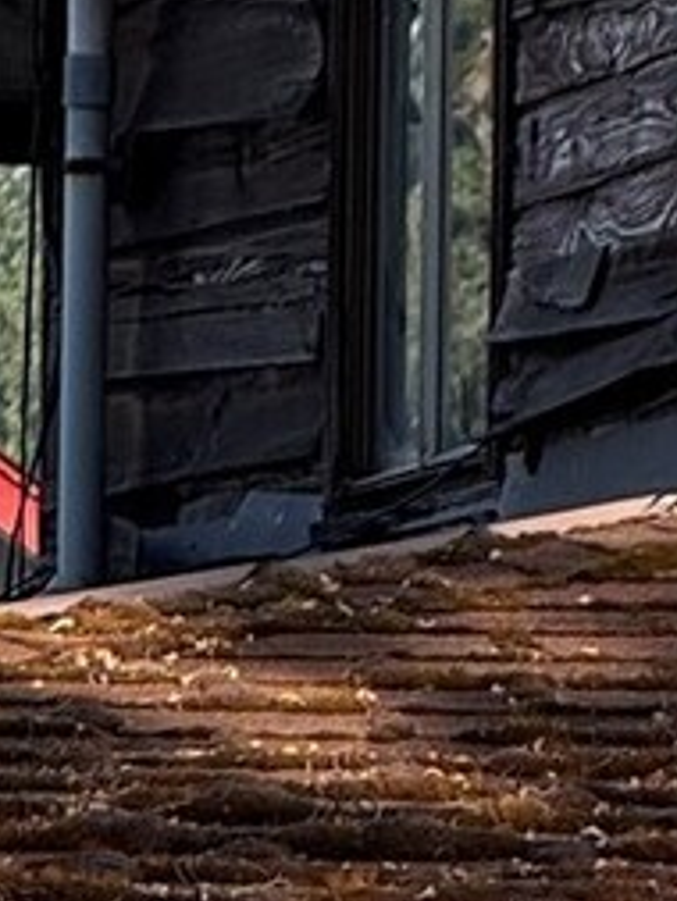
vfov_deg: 2.9
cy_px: 1852
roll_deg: -0.4
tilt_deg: -0.1
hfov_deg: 2.2
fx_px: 17769
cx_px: 438
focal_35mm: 682
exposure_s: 1/632
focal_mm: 15.66
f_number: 2.8
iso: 50
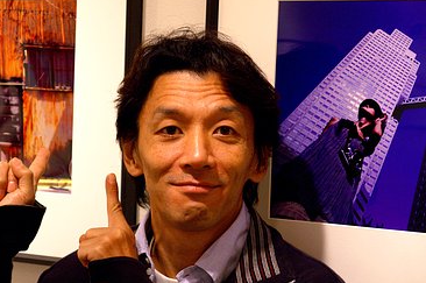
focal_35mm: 126
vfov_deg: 10.9
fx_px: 1489
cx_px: 147
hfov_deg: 16.3
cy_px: 129
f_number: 4.5
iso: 800
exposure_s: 1/60
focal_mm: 60
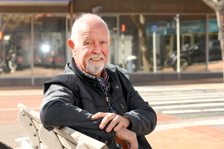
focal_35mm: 105
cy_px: 74
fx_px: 653
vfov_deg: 13.0
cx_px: 112
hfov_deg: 19.5
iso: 250
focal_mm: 105
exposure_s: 1/200
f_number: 8
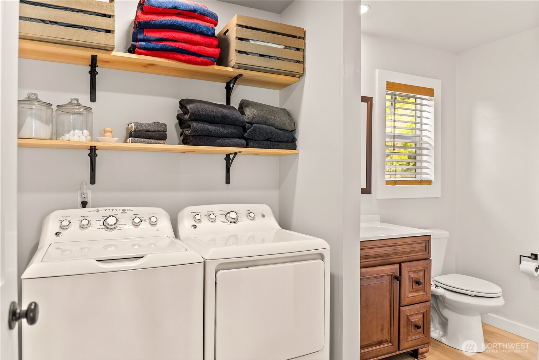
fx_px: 360
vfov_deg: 53.2
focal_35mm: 24
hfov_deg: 73.7
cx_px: 270
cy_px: 180
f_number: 2.8
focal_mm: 24
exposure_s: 1/10
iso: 200
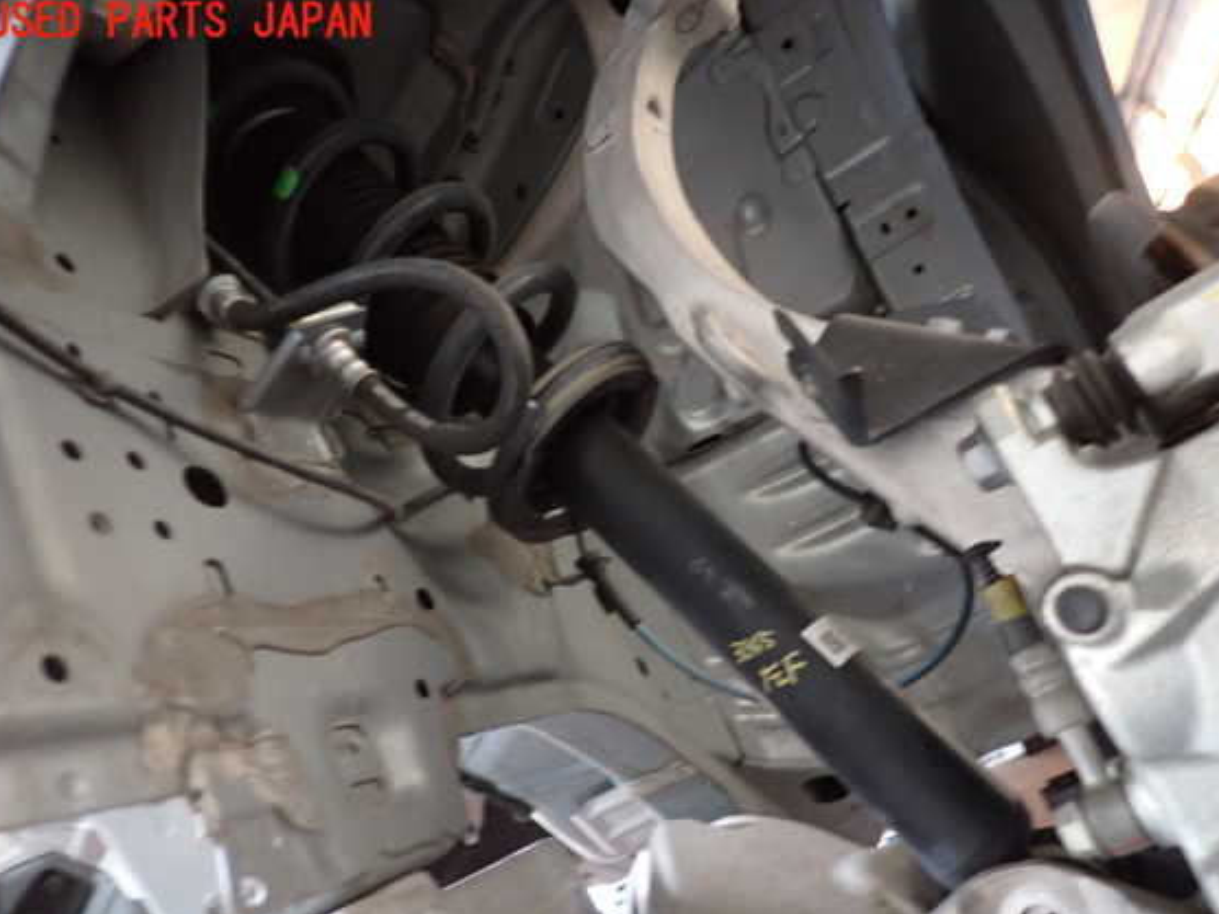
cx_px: 631
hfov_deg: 65.3
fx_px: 951
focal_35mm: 27
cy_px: 489
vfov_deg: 51.3
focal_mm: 4.5
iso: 640
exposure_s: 1/30
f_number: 2
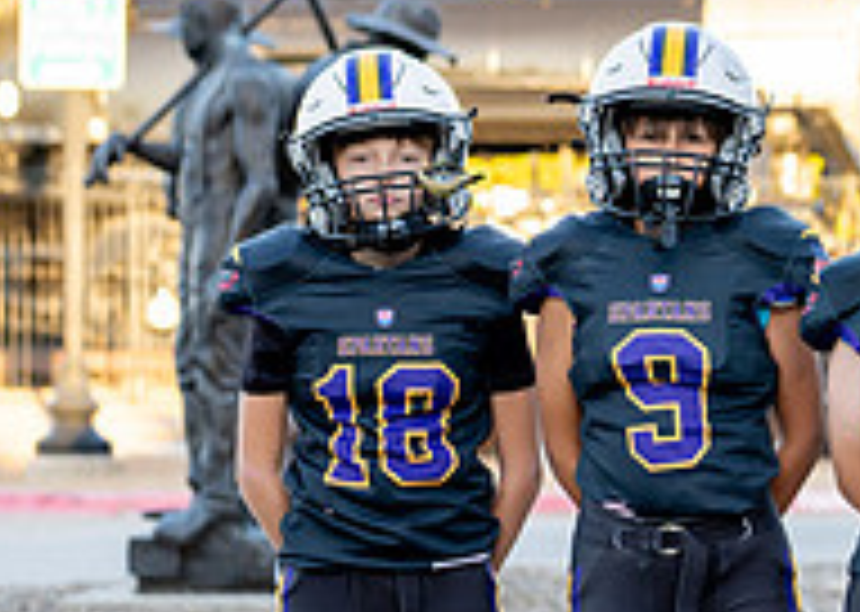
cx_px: 1279
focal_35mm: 195
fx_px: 4758
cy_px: 479
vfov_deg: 7.4
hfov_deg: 10.0
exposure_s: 1/400
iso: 125
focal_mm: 50
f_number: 2.5
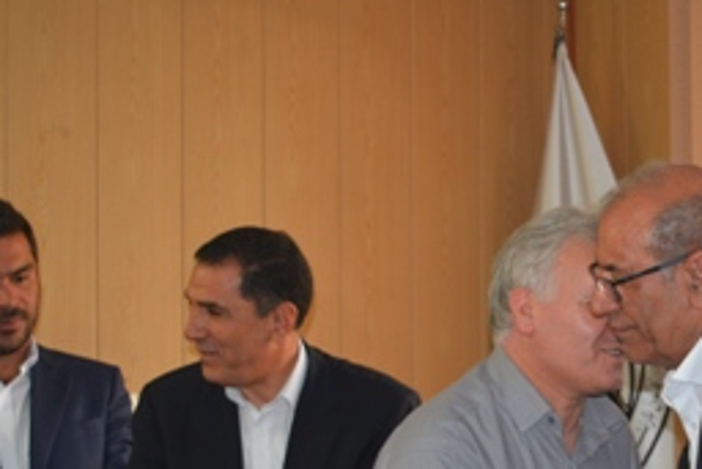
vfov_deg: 15.0
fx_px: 1775
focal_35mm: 91
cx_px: 622
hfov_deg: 21.9
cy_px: 332
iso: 400
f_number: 4
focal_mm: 26
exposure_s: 1/80
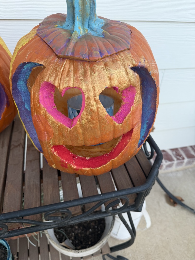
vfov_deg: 71.6
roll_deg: -4.0
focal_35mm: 24
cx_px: 98
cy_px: 130
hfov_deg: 56.8
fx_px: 180
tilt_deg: -39.8
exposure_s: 1/121
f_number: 1.78
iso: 100
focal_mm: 6.76
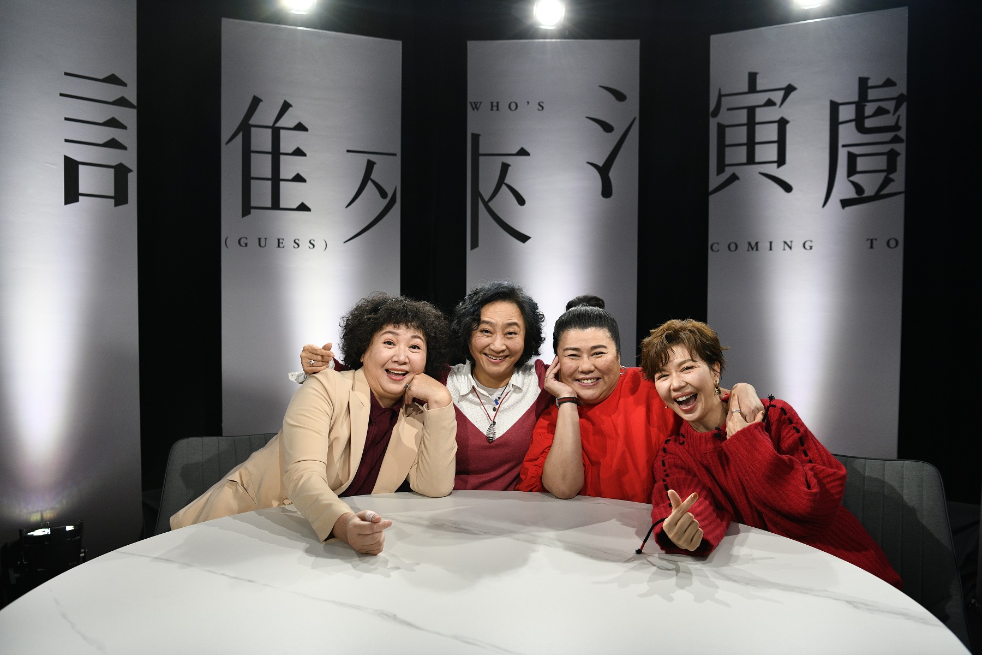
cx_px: 491
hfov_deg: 63.7
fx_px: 791
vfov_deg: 45.0
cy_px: 328
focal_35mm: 29
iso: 800
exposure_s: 1/180
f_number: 3.3
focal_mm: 29
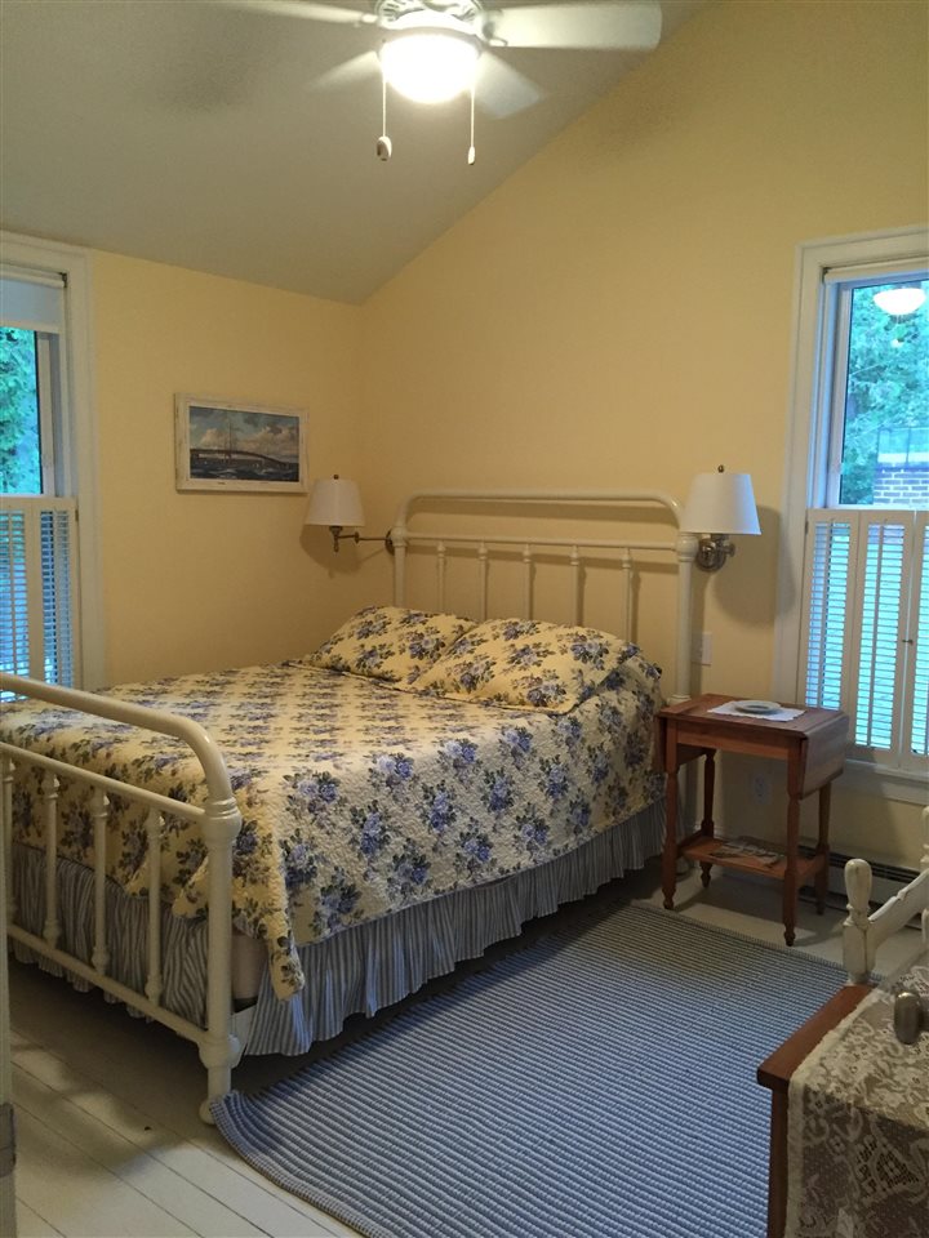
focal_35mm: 29
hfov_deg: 48.2
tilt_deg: -6.8
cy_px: 619
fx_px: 1038
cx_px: 464
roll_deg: -0.7
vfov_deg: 61.7
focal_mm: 4.15
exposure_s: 1/30
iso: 250
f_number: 2.2
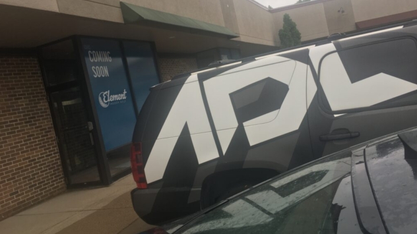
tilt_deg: -0.8
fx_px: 354
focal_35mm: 32
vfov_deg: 36.6
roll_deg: +12.4
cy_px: 98
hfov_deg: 61.0
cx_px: 209
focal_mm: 4.15
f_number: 2.2
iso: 25
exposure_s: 1/120
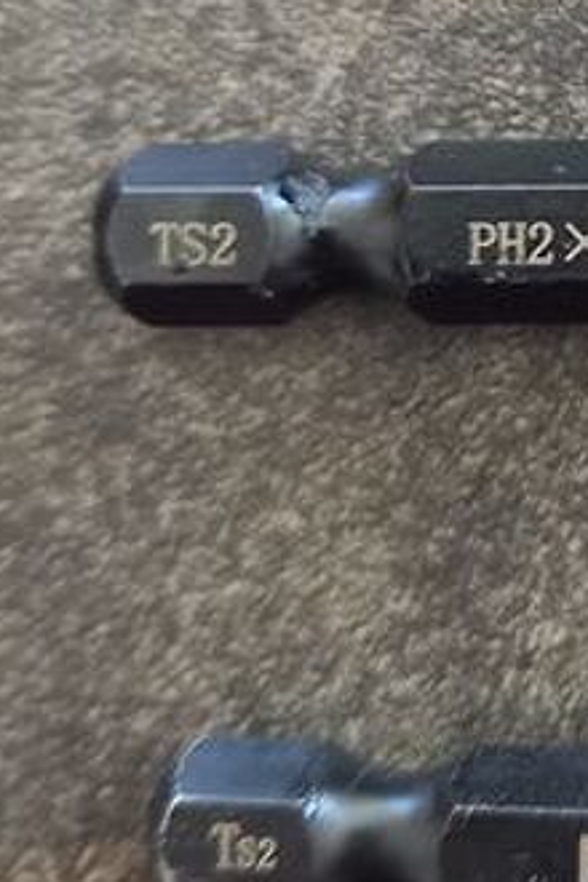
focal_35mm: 105
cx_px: 1125
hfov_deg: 11.8
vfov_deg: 19.1
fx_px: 2572
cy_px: 57
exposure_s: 1/50
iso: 250
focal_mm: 4.65
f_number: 1.8
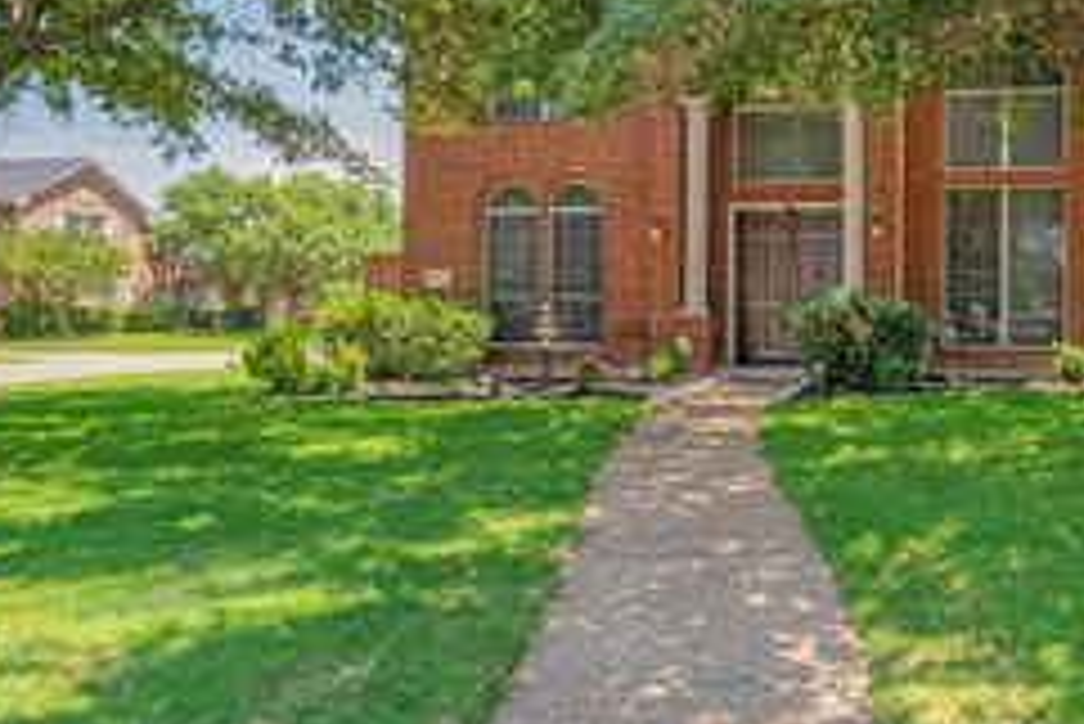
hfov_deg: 59.3
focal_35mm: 29
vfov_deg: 45.0
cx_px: 846
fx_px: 874
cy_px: 333
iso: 500
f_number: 9
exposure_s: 1/320
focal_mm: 14
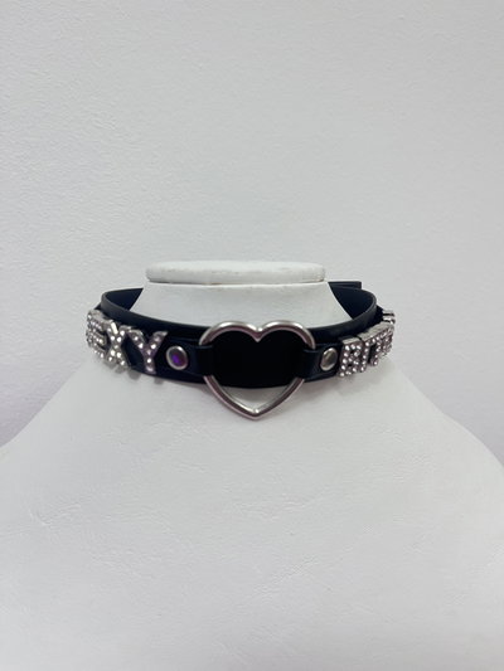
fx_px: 505
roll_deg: +2.7
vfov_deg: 67.3
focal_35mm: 26
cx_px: 252
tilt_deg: +0.4
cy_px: 336
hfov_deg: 53.1
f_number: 1.6
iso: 400
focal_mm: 5.1
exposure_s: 1/33
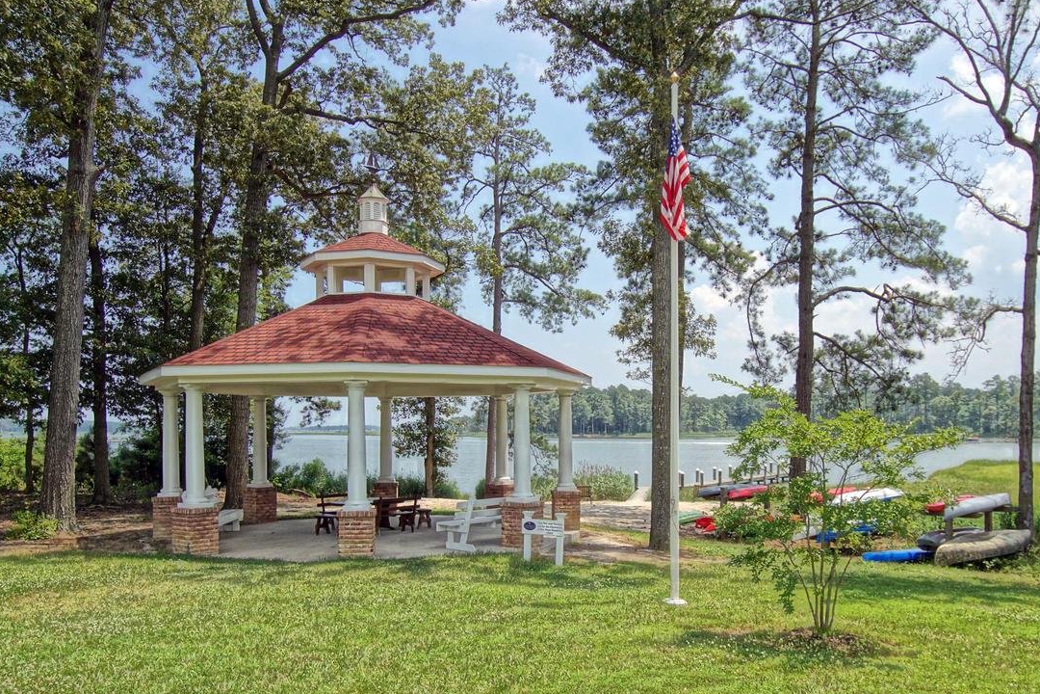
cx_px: 588
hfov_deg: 58.5
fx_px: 924
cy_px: 427
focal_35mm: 32
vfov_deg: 40.9
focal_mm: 16
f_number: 7.1
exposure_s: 1/200
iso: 100
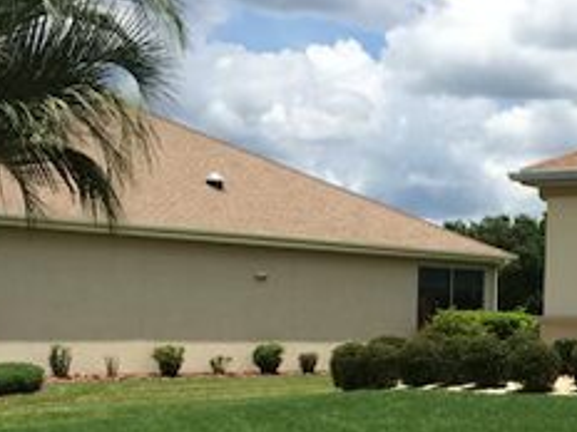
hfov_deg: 24.1
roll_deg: -0.2
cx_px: 445
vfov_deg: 18.2
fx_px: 1333
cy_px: 377
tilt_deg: -3.7
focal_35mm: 80
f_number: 2.2
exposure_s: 1/3425
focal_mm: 4.15
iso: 32
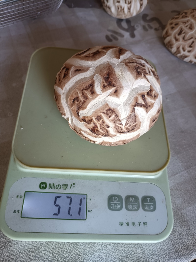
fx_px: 196
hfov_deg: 53.1
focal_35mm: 26
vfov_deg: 67.3
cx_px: 98
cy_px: 131
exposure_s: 1/50
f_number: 1.8
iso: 829
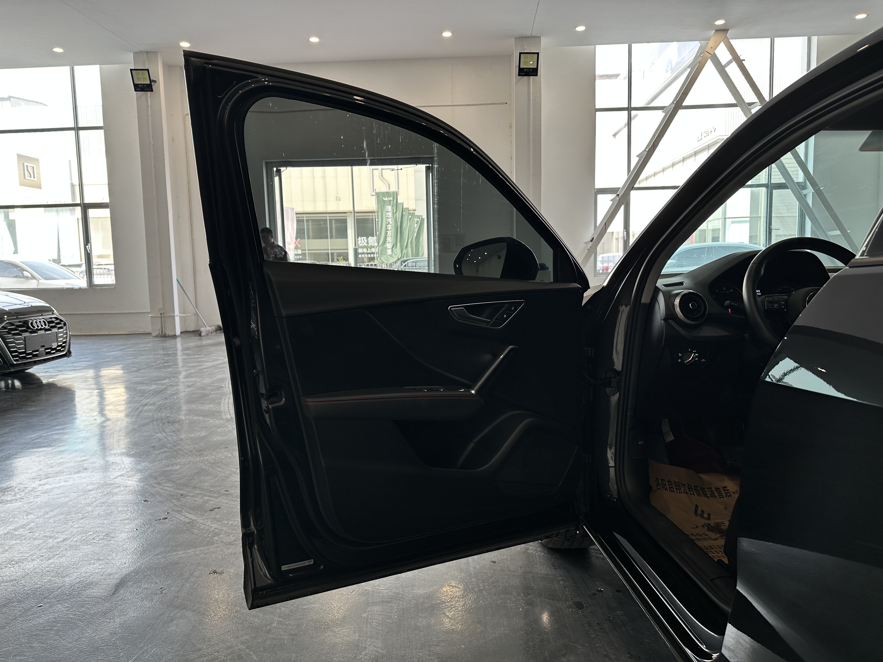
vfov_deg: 56.8
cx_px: 442
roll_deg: +0.6
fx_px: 612
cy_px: 331
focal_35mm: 24
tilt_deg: -5.1
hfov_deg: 71.6
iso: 64
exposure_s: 1/126
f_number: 1.78
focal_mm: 6.86
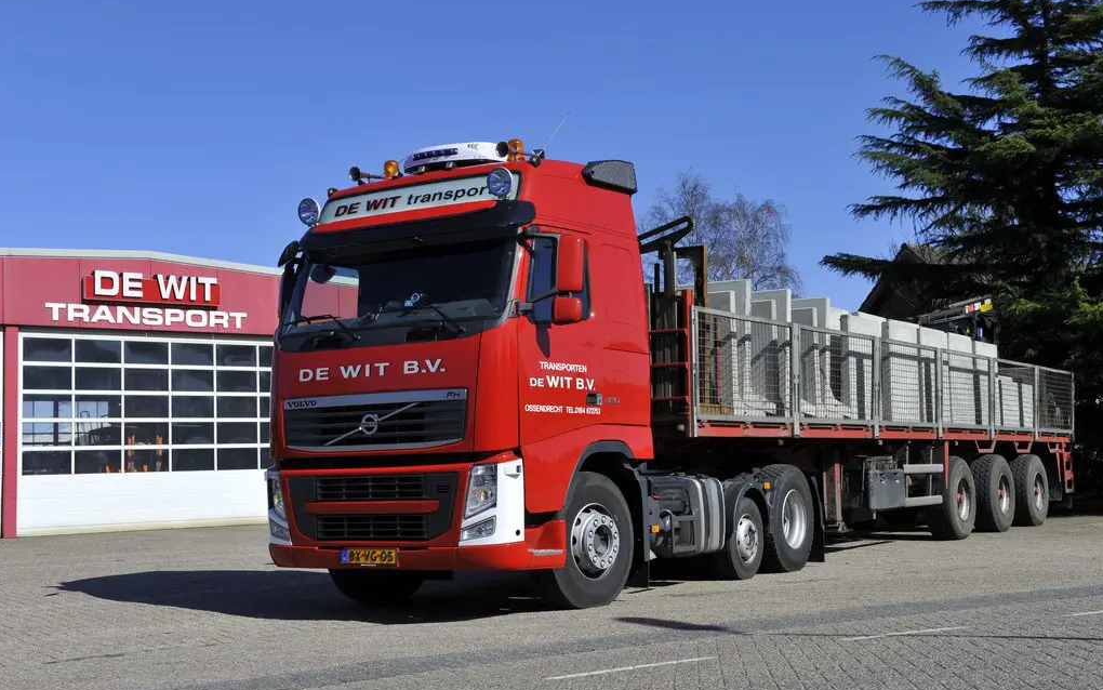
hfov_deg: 43.5
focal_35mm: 46
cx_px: 552
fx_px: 1383
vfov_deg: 28.0
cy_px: 338
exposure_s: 1/400
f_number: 10
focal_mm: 45
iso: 200
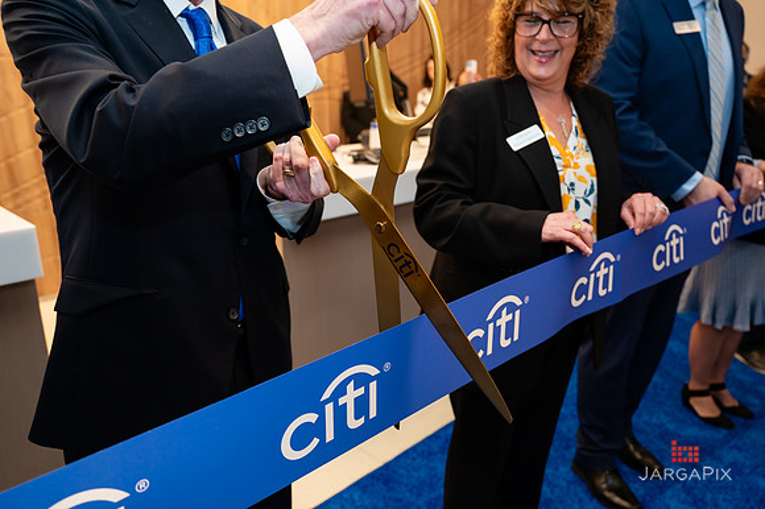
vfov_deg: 45.9
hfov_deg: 64.9
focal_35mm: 28
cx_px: 382
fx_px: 602
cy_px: 254
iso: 500
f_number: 3.5
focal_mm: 28
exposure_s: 1/200
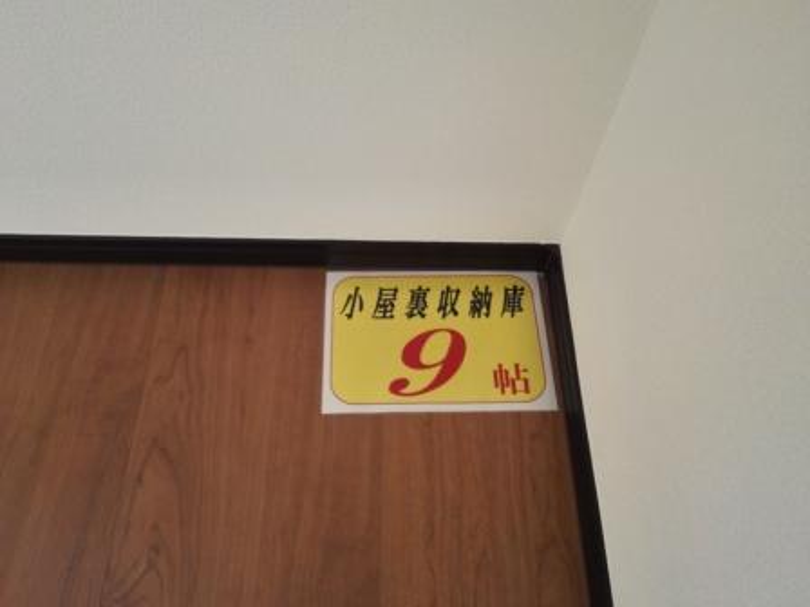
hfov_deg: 61.7
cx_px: 405
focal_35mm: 29
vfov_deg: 48.2
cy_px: 304
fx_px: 679
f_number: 2
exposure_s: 1/33.3
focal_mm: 3.8
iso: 160
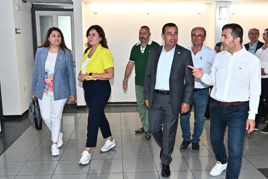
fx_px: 275
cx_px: 142
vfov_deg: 35.9
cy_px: 93
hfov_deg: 51.9
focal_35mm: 37
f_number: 6.3
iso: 1600
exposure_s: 1/125
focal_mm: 28
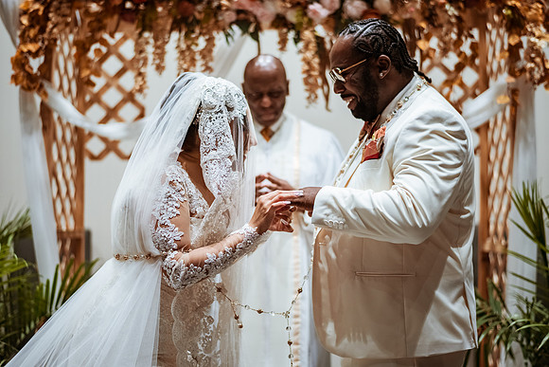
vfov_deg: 23.4
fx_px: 885
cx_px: 274
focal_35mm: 58
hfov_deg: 34.5
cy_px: 184
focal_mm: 58
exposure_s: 1/800
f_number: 1.4
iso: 800
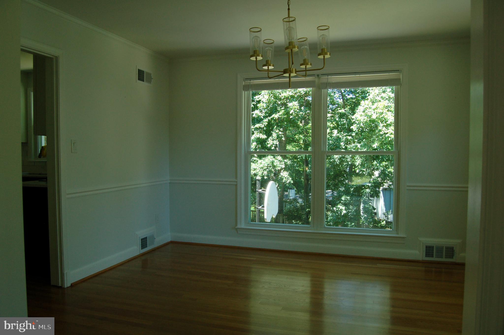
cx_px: 252
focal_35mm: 27
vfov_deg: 47.8
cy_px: 168
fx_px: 378
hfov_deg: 67.4
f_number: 5
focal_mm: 18
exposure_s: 1/100
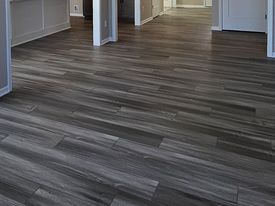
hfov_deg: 46.9
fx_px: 302
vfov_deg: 33.8
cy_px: -8
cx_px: 64
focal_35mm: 38
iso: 40
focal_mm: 1.74
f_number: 2.2
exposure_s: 1/120
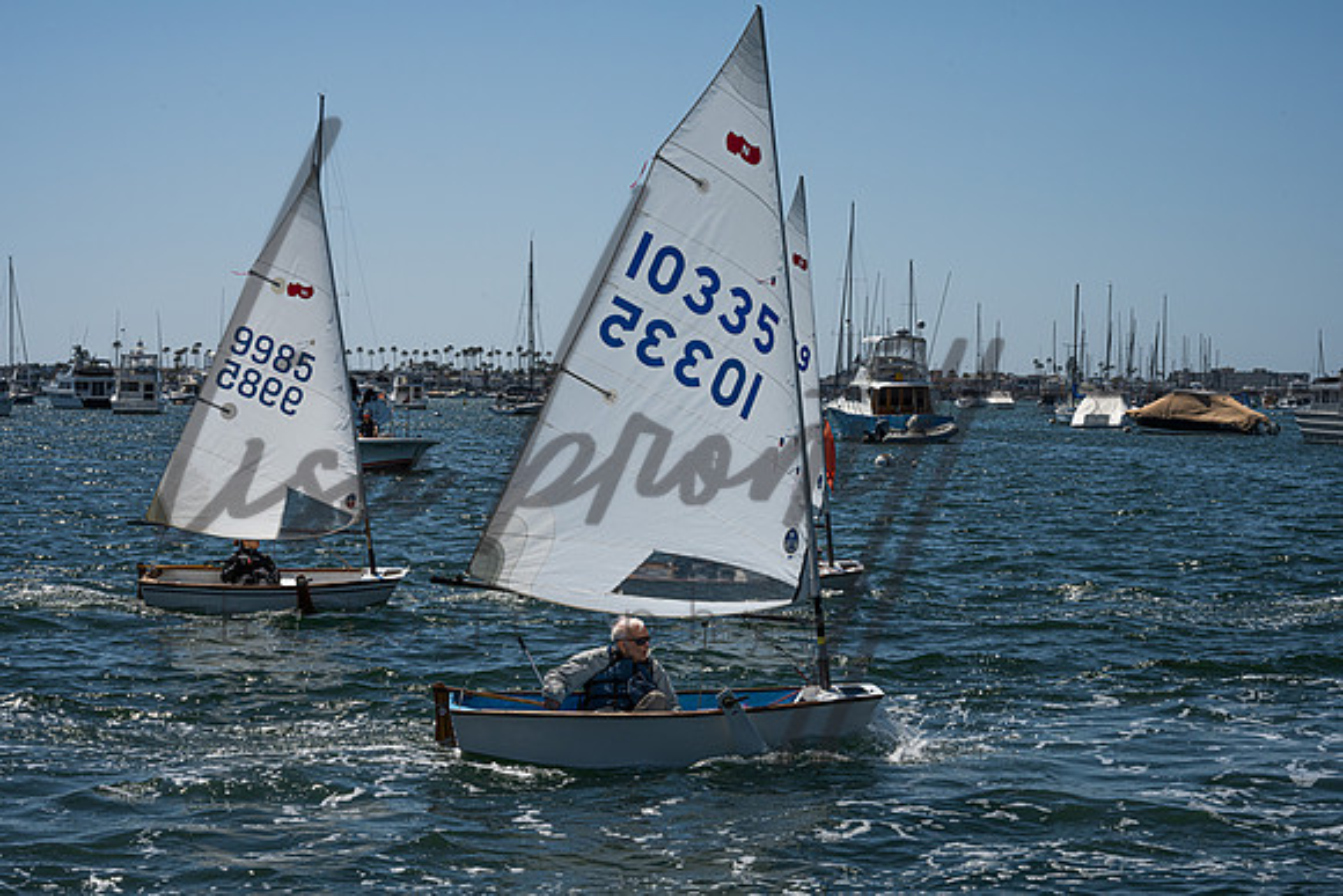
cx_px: 672
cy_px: 448
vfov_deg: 18.9
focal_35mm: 72
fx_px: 2687
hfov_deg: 28.1
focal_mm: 72
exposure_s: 1/800
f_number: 16
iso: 250
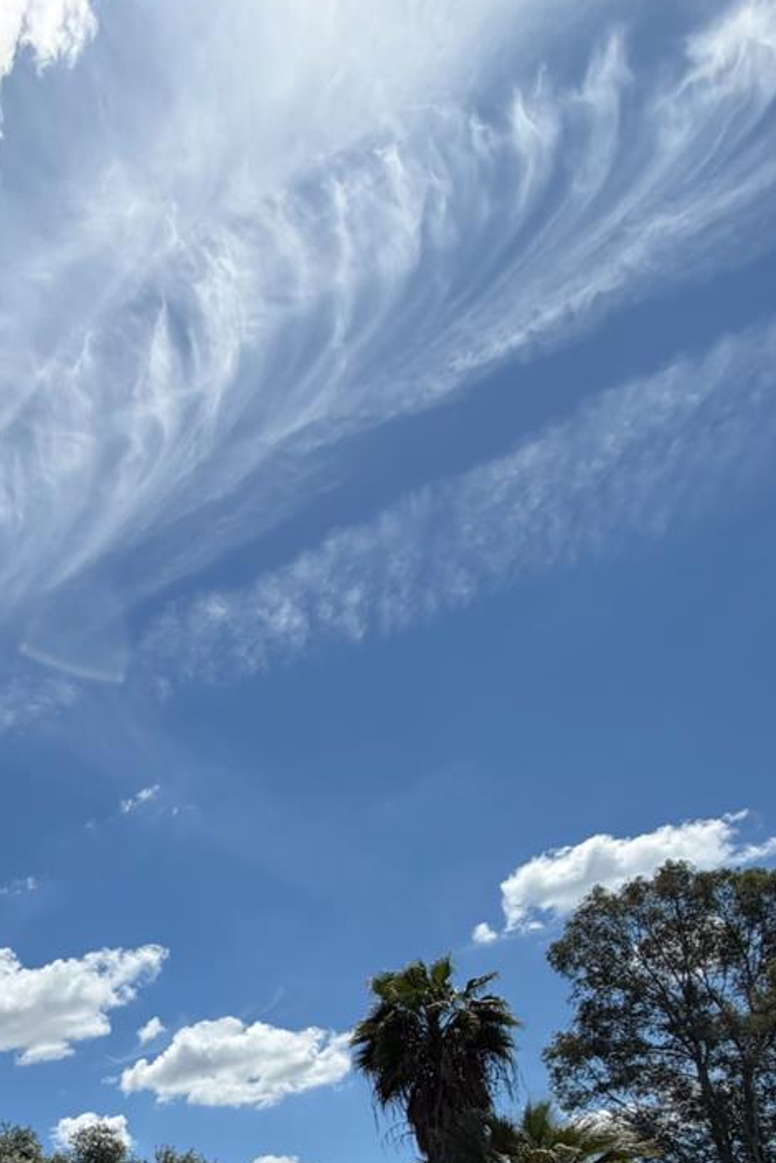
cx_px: -72
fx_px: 1001
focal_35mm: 31
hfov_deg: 36.2
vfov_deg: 50.0
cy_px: 1141
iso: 20
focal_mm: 2.22
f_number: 2.2
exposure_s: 1/1534
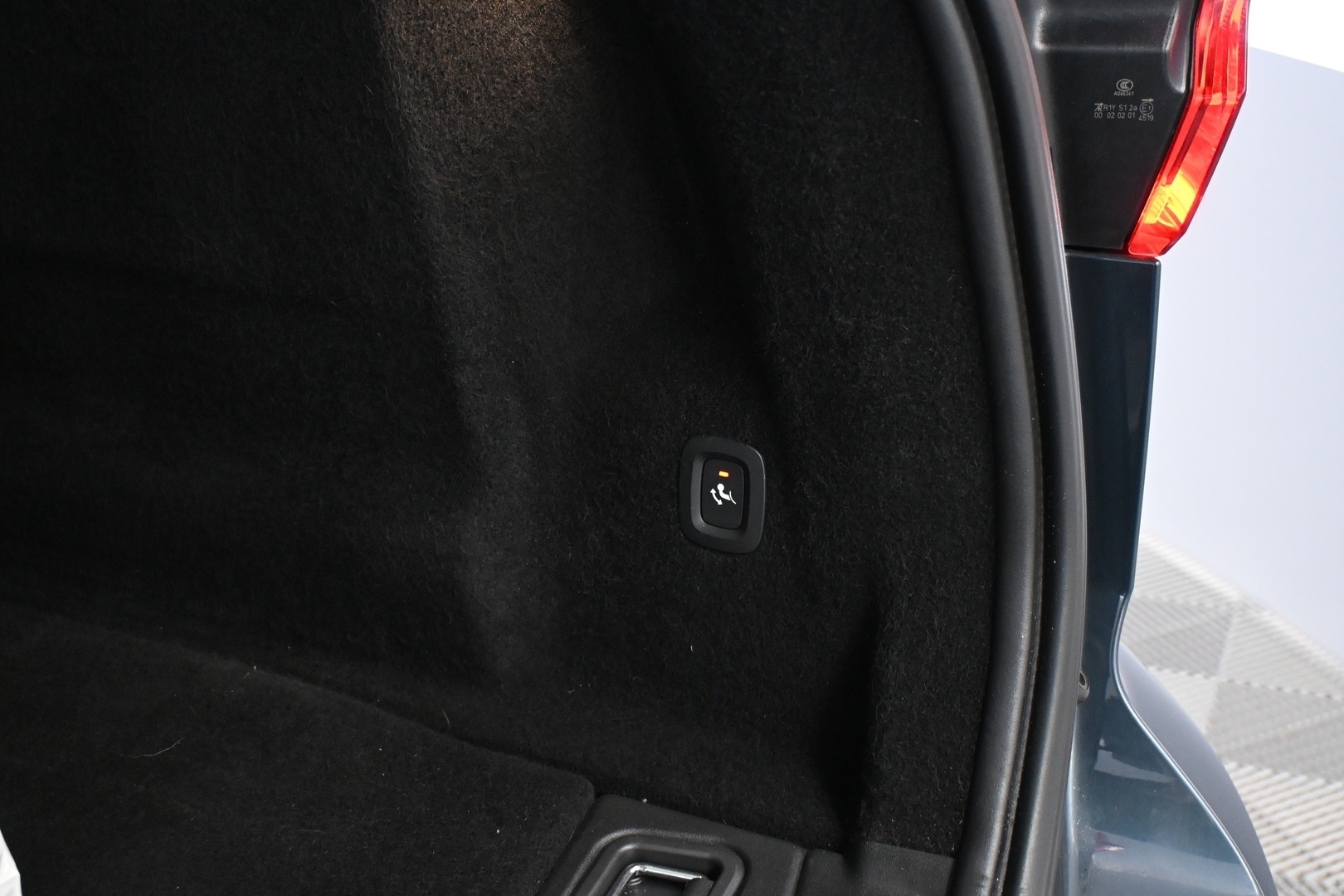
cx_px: 672
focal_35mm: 44
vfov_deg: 30.8
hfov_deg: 45.0
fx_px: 1624
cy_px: 448
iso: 4000
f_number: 4.8
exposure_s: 1/60
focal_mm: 29
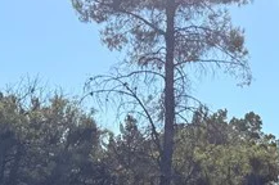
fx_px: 913
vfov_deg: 11.3
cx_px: 561
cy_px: 247
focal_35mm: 118
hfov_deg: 14.4
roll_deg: +0.7
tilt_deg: +1.4
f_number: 1.78
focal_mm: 6.76
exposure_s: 1/4975
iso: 80
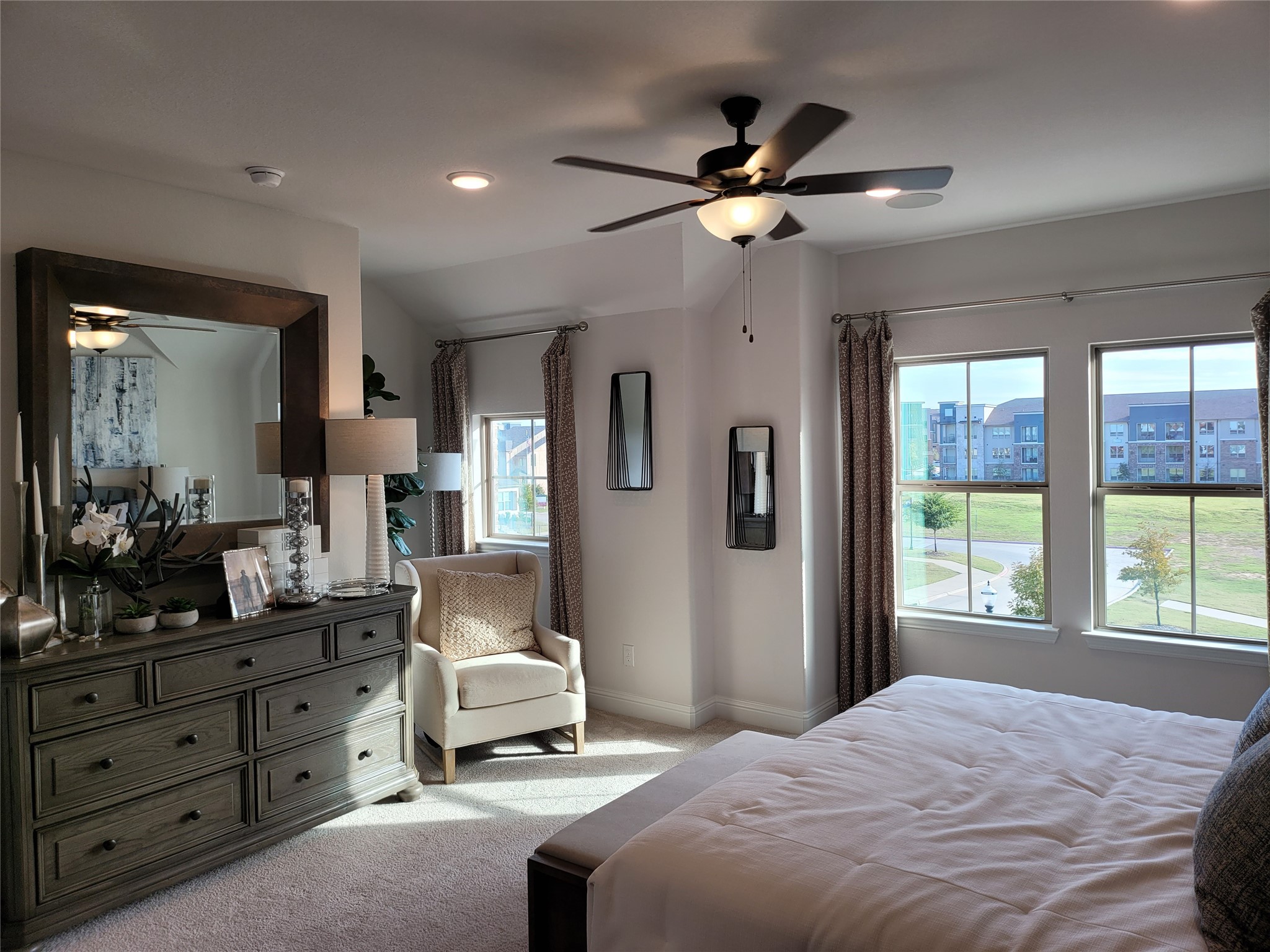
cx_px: 635
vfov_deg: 53.1
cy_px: 476
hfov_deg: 67.3
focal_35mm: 26
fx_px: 954
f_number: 1.8
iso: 40
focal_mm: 5
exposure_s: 1/149
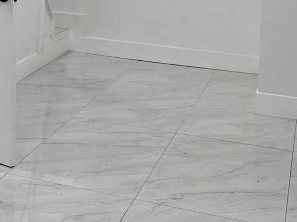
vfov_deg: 15.5
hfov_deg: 19.4
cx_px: -132
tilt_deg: -2.0
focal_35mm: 90
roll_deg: -0.8
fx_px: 772
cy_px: -77
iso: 80
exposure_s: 1/120
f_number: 1.78
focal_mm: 6.86
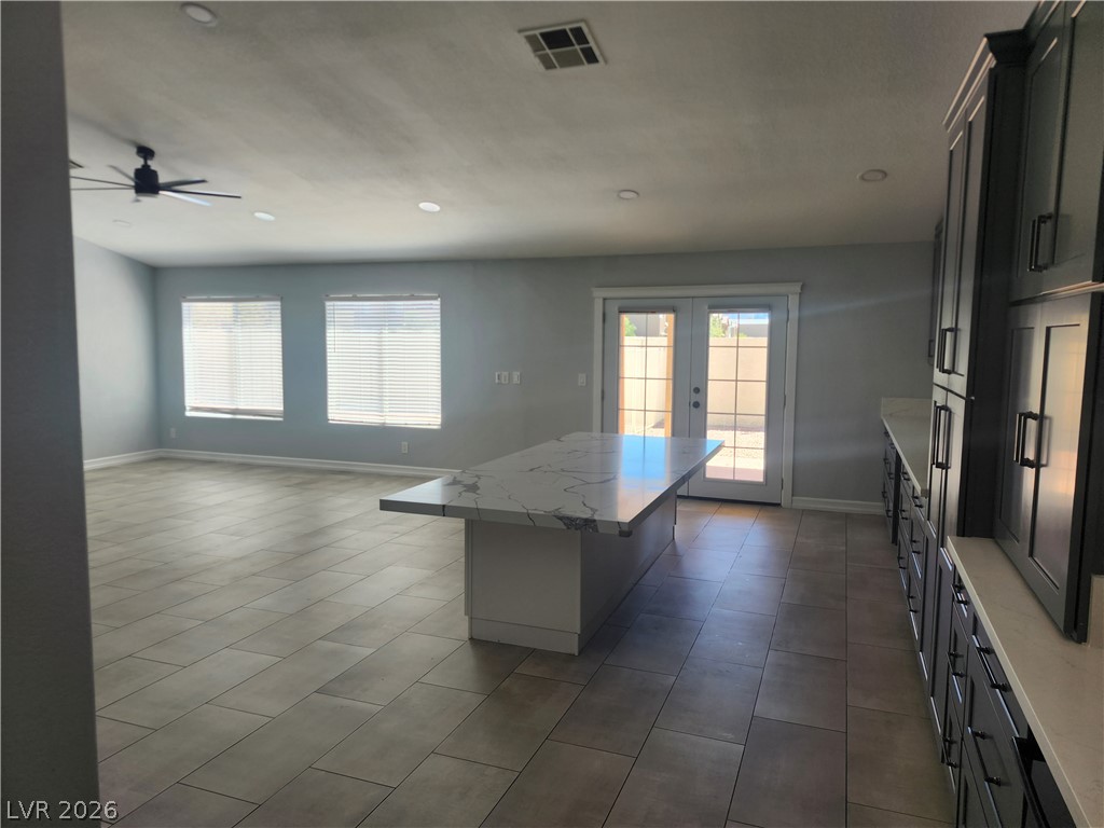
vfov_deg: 58.9
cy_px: 414
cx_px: 552
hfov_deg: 73.9
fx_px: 734
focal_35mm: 23
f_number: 1.8
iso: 40
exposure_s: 1/180
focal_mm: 5.54
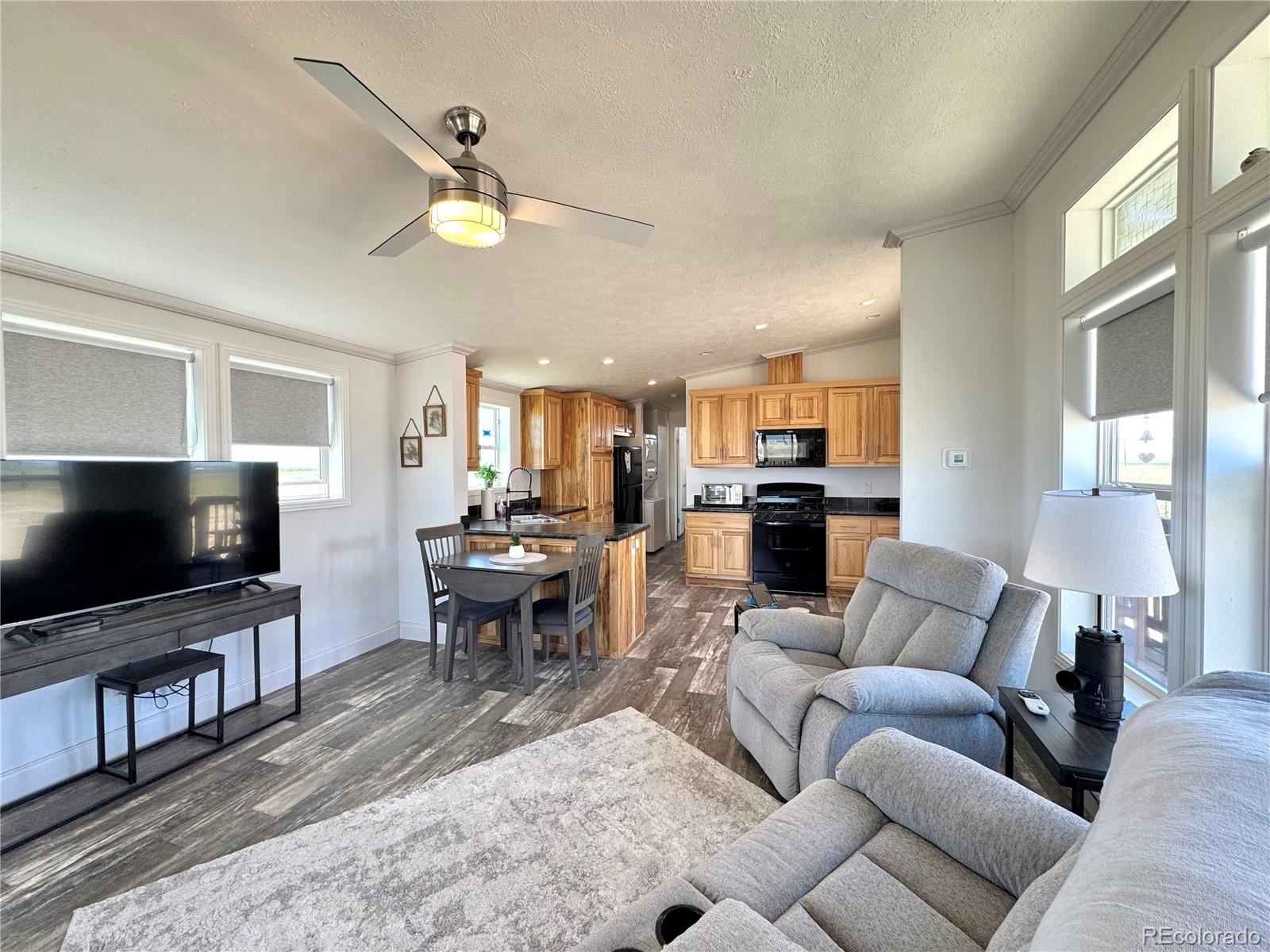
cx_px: 635
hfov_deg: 102.1
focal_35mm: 14
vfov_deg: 85.7
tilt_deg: -1.8
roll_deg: +0.5
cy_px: 476
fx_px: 514
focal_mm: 2.22
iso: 100
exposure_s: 1/99
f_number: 2.2
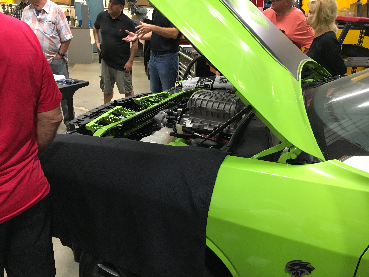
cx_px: 184
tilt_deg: -21.0
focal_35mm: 29
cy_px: 138
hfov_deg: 61.7
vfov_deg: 48.2
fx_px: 309
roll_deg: -1.3
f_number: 2.2
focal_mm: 4.15
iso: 125
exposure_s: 1/30
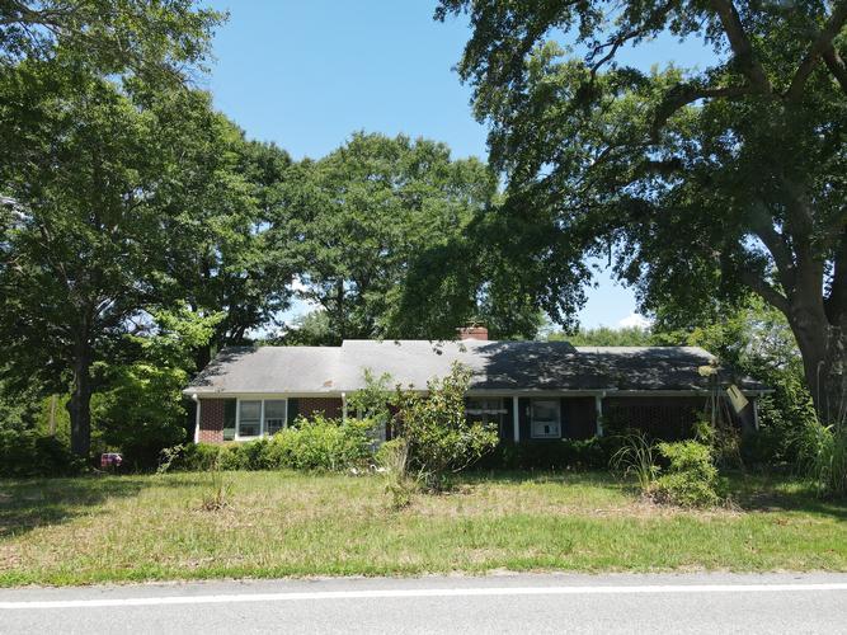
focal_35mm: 24
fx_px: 587
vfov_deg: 56.8
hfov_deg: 71.6
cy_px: 318
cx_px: 424
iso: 100
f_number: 2.8
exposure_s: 1/200
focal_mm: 4.5
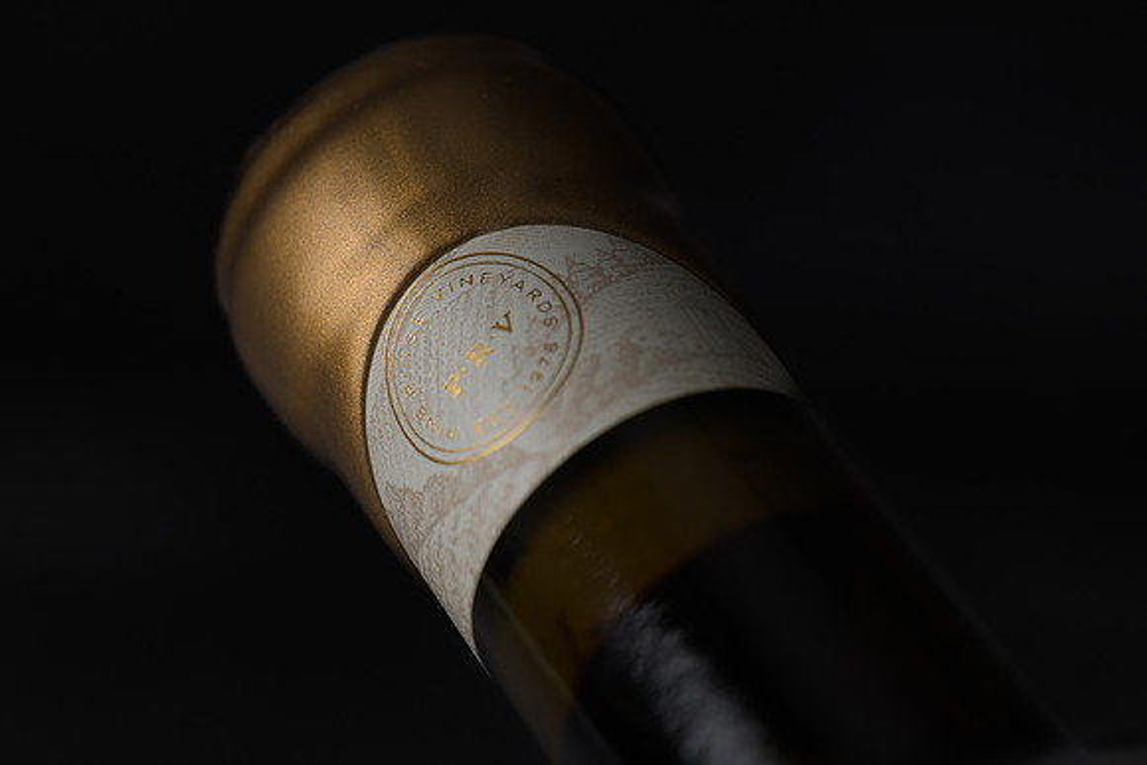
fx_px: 17323
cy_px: 177
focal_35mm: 544
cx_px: 643
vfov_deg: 2.5
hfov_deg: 3.8
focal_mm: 200
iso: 32
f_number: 2.8
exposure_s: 1/200
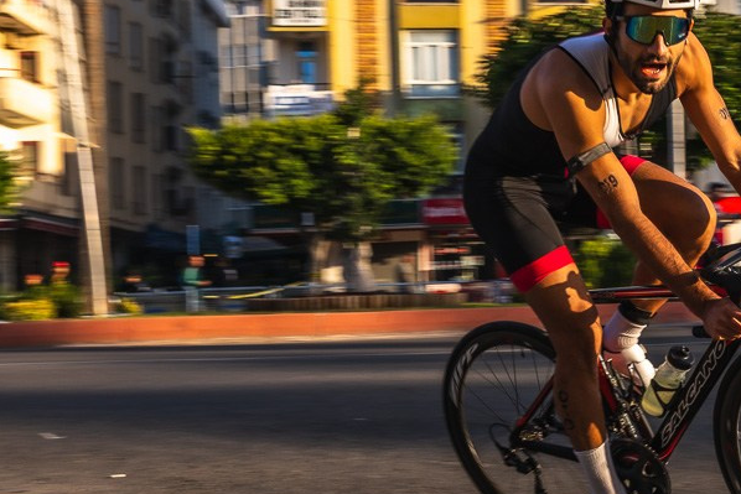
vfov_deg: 22.3
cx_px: 632
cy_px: 264
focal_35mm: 61
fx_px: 1256
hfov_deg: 31.7
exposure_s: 1/250
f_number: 8
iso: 100
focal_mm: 28.5
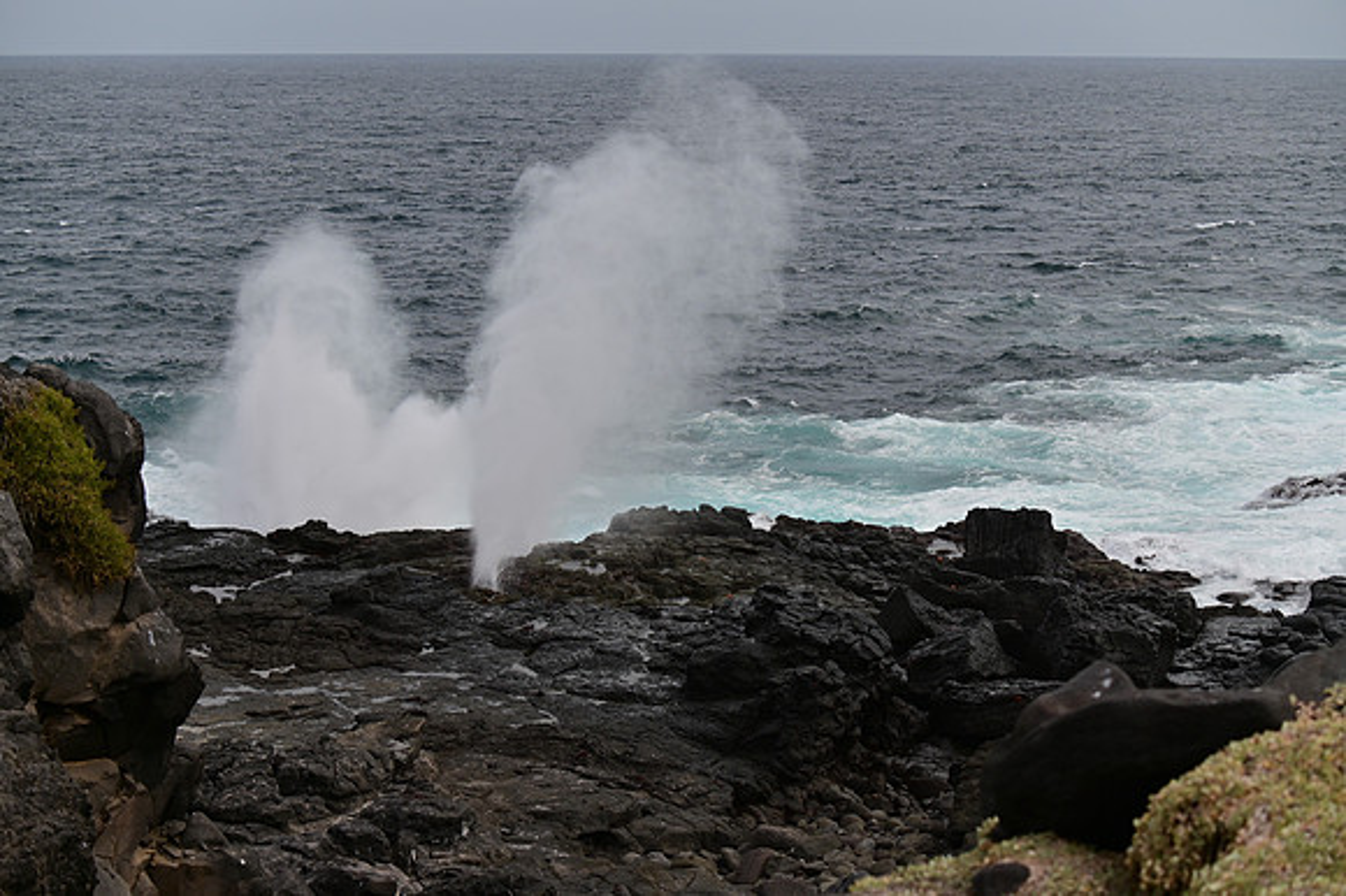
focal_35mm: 70
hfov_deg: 28.9
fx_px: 2616
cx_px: 673
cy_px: 448
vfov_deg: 19.4
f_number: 6.3
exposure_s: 1/1000
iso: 200
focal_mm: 70
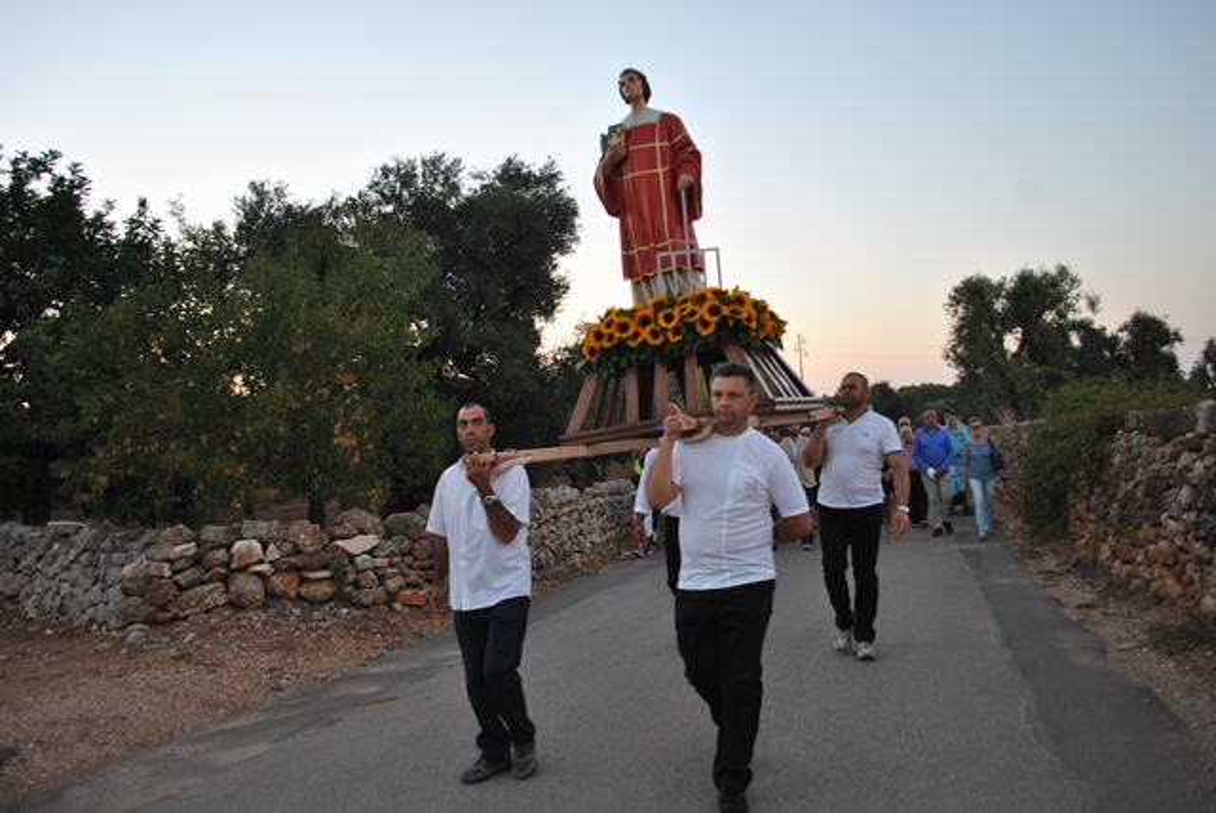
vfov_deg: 48.0
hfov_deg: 67.3
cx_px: 608
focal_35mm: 27
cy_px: 406
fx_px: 913
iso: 200
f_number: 3.5
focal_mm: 18
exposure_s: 1/60
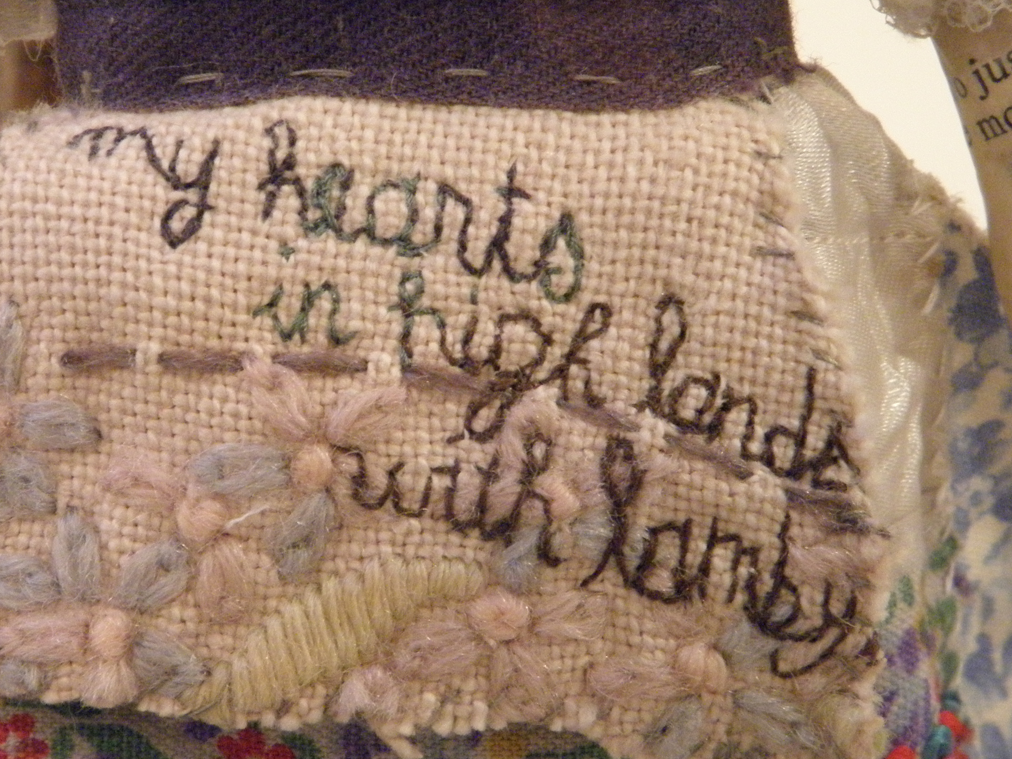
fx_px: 3275
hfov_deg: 17.6
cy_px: 499
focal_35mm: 112
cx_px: 444
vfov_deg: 13.2
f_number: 4.4
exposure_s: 1/15
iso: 400
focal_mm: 14.3
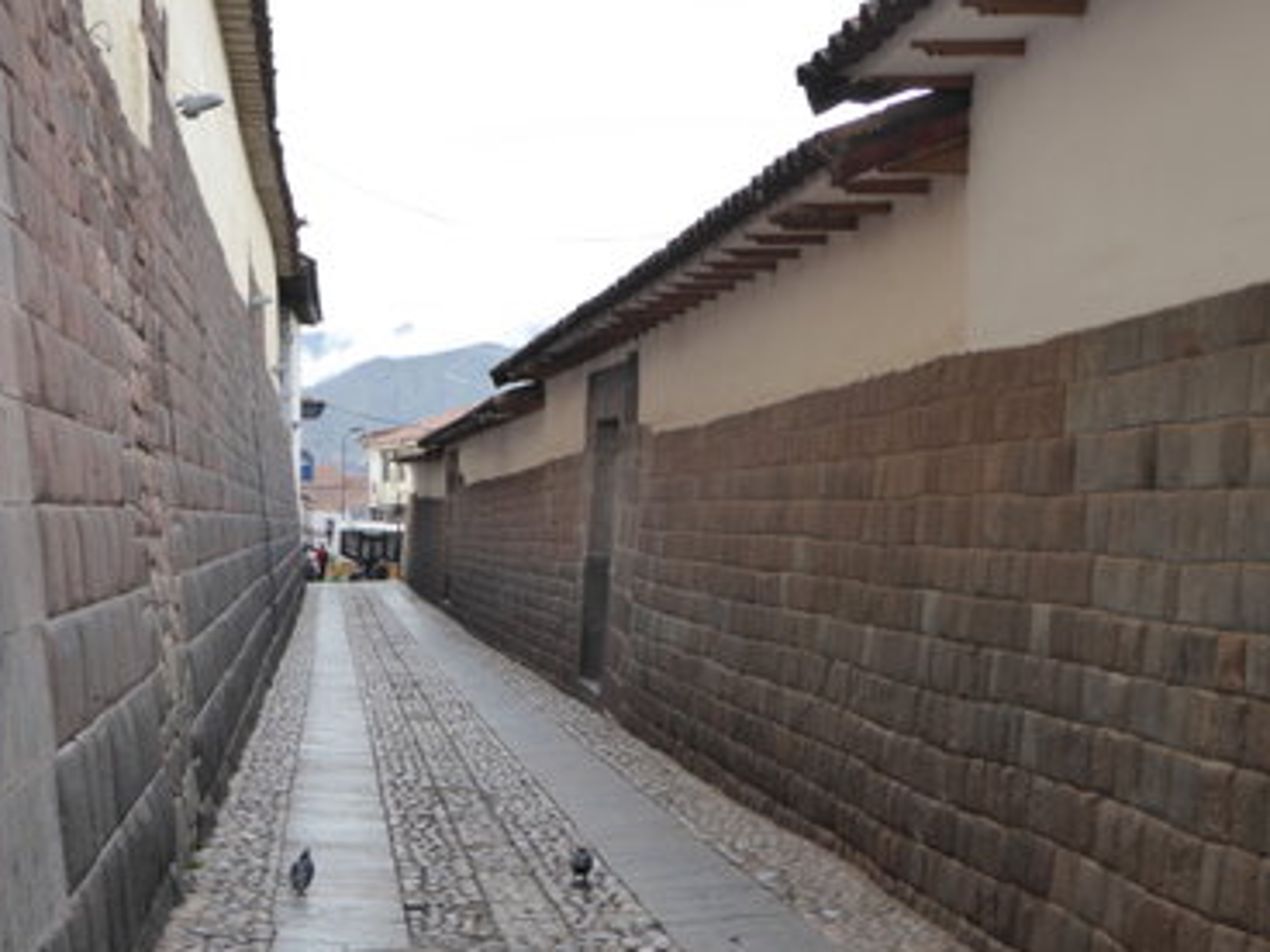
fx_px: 2275
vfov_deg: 23.7
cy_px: 486
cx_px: 583
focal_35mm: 62
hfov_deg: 31.2
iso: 200
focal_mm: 9.6
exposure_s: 1/125
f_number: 4.1
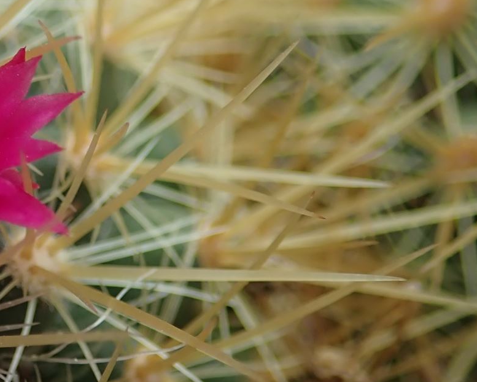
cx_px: -65
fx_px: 1525
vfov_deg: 14.3
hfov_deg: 17.1
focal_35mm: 108
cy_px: 160
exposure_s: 1/160
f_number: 2.9
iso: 100
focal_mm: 7.86
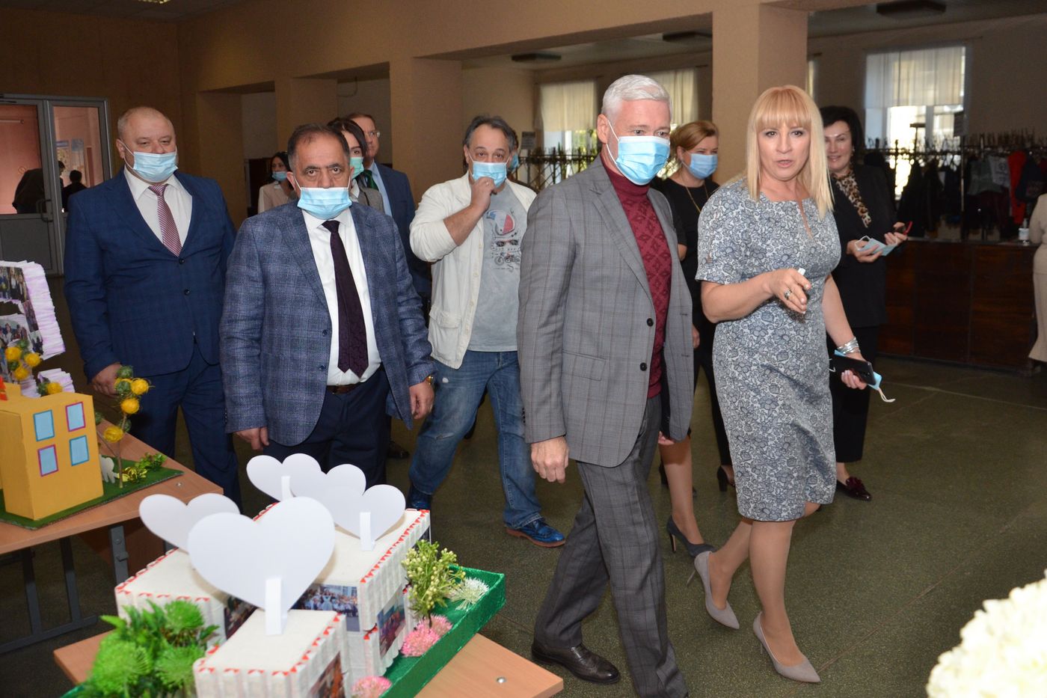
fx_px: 785
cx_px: 524
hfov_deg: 67.4
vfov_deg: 47.9
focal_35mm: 27
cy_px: 349
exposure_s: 1/250
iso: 800
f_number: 3.5
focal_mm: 18
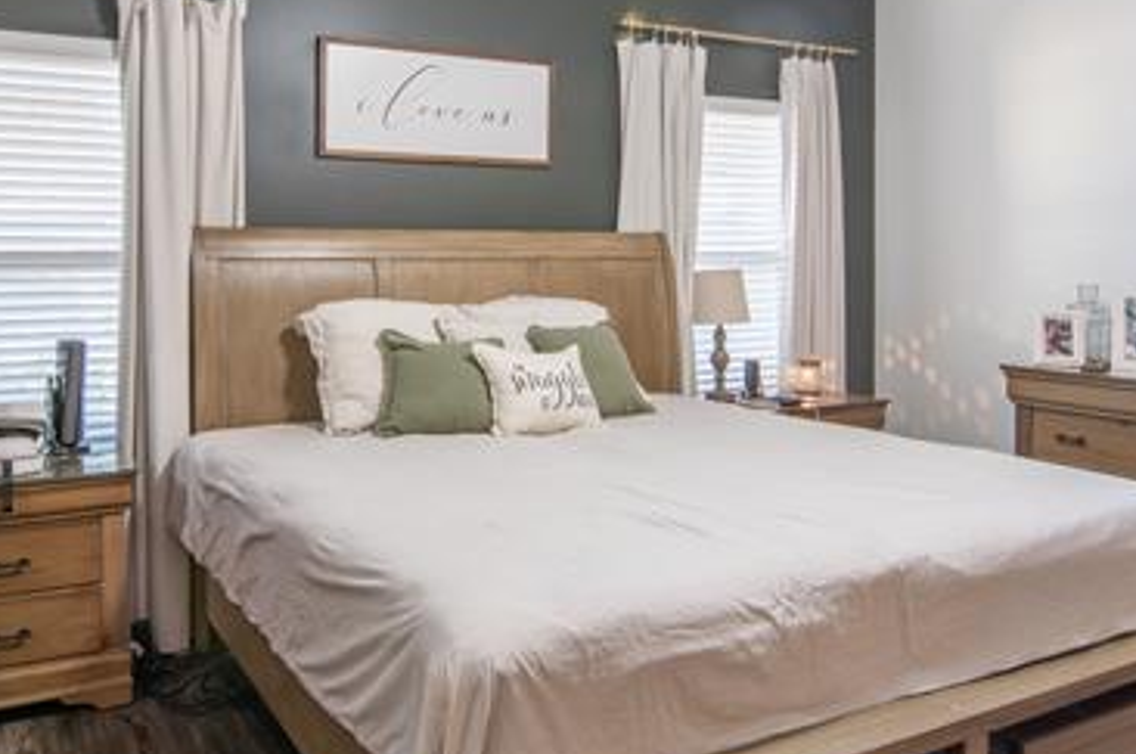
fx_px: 910
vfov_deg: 44.5
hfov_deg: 63.6
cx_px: 478
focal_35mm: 29
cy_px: 270
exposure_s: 1/10
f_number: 8
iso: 200
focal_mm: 11
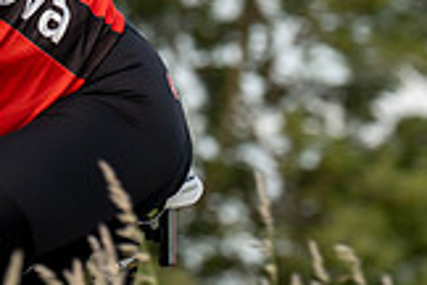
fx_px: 9180
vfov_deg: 1.8
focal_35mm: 774
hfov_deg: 2.7
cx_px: -92
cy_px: 118
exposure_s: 1/1000
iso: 250
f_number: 4
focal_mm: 118
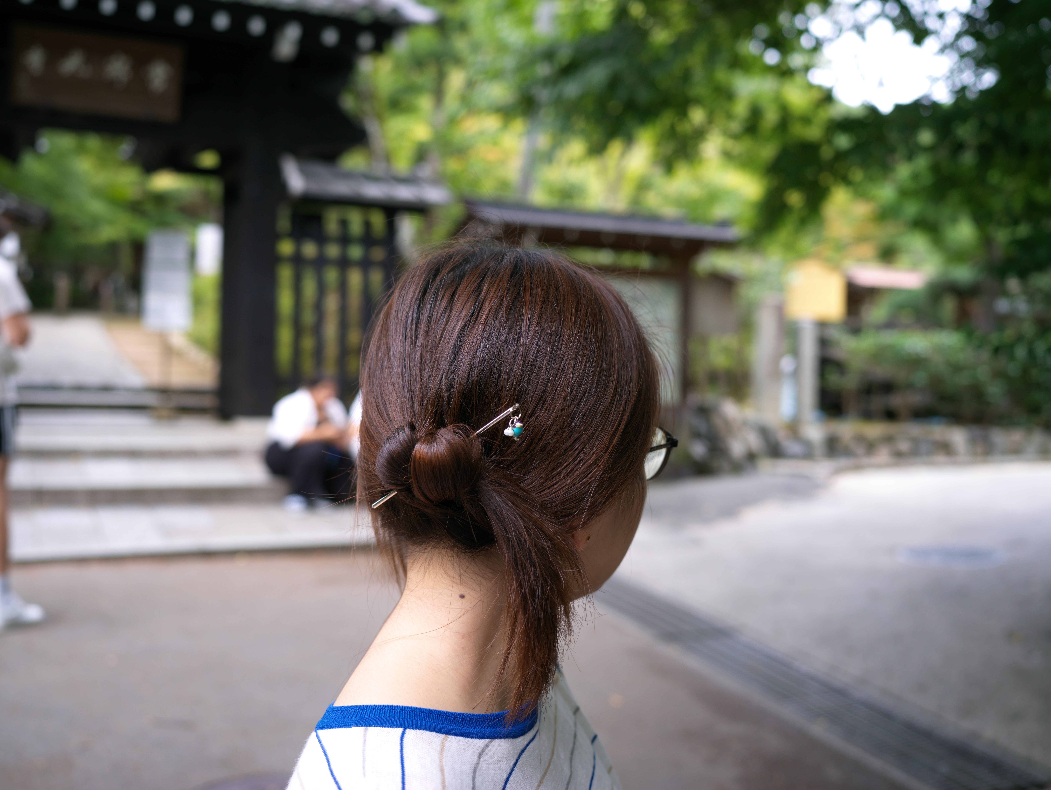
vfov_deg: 40.7
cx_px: 526
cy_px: 395
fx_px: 1063
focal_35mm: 35
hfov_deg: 52.6
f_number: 4.5
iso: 400
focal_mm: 45
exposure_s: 1/100
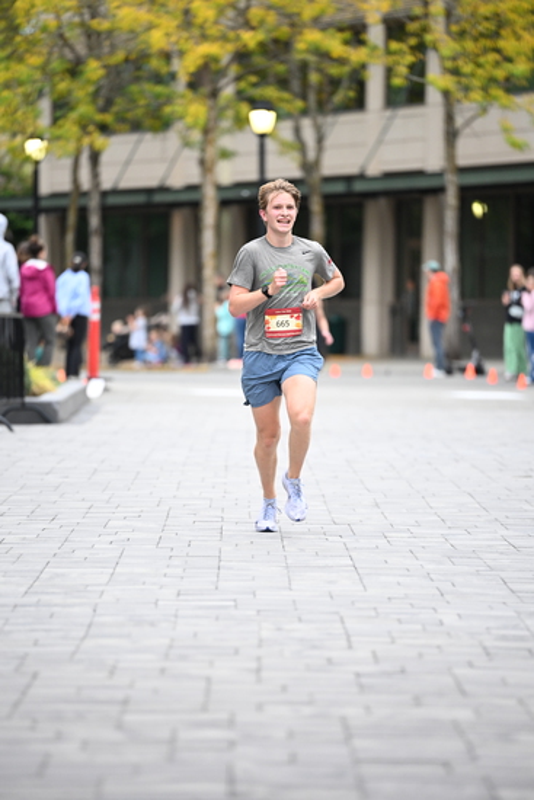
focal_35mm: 200
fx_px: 4447
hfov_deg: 6.9
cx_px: 267
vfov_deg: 10.3
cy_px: 400
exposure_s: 1/800
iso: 1600
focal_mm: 200
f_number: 2.8
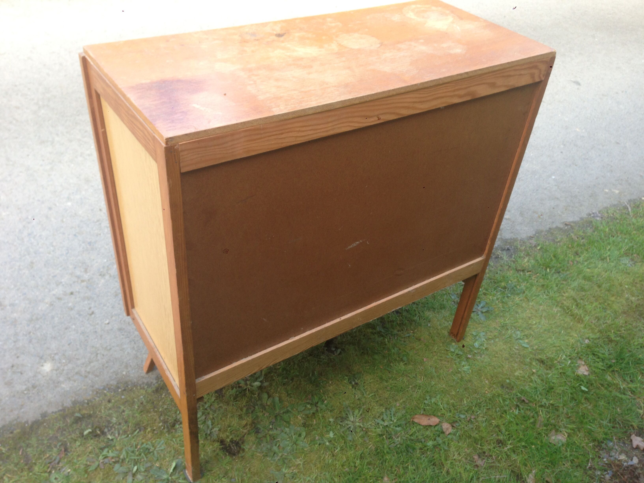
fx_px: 614
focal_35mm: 33
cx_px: 322
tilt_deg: -40.6
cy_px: 242
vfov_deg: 42.9
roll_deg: -3.1
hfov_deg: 55.4
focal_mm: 4.12
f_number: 2.4
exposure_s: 1/60
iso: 50
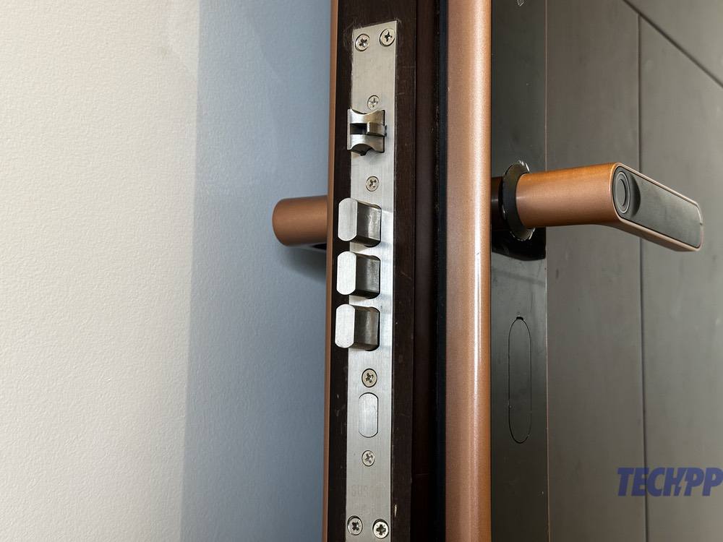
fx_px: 1003
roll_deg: -0.8
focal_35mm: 48
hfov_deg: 39.7
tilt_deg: +5.5
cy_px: 271
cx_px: 362
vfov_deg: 30.3
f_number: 1.78
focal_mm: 6.86
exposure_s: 1/50
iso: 64
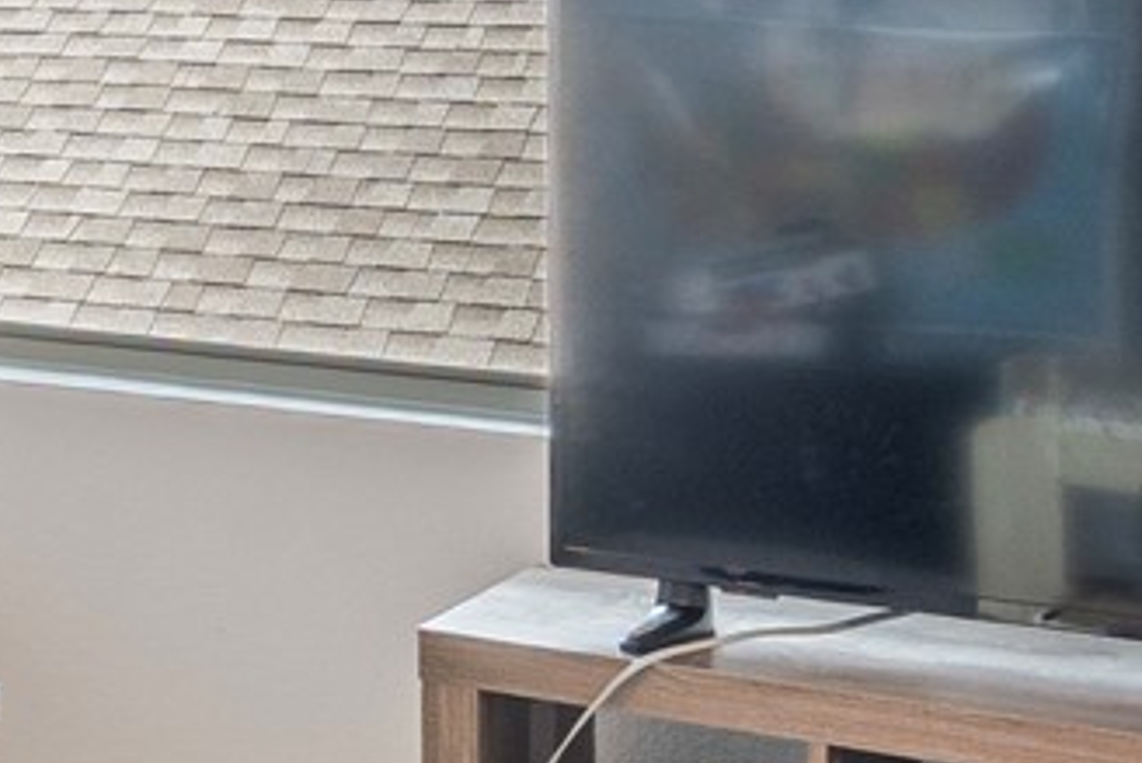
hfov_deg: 14.0
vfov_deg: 12.3
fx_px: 3469
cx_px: -1480
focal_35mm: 109
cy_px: -153
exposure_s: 1/2
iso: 250
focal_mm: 16.5
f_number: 9
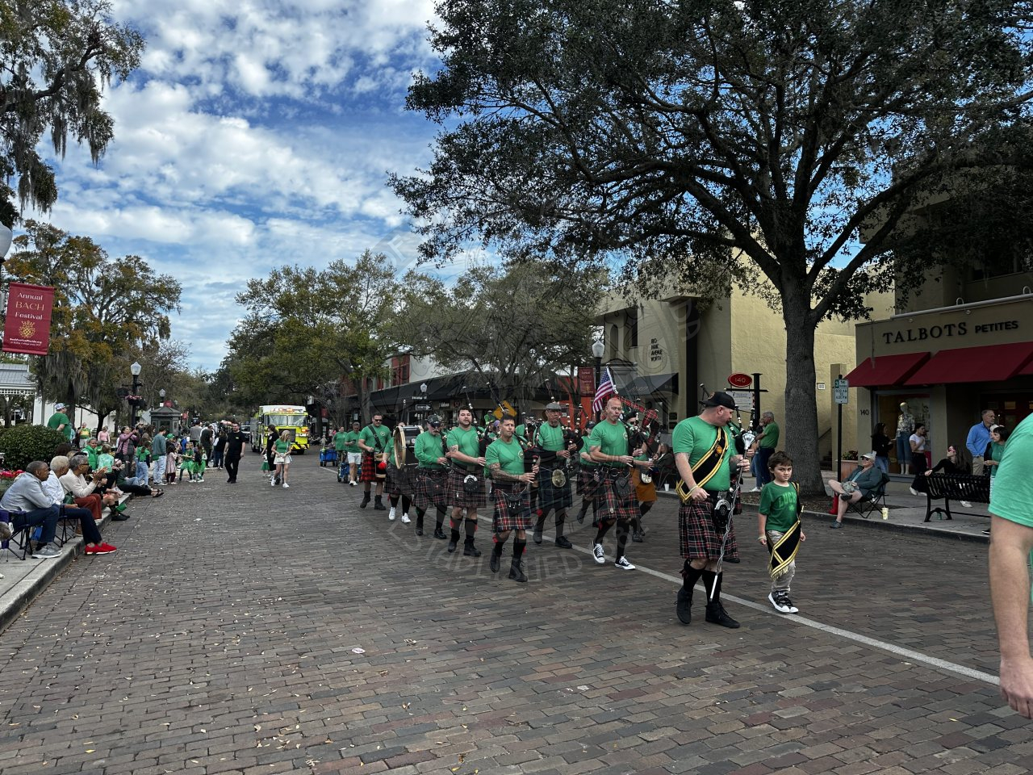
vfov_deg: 56.8
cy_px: 388
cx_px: 516
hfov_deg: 71.6
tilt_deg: +3.8
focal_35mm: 24
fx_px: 716
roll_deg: -1.2
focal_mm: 6.86
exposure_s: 1/1272
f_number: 1.78
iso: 80
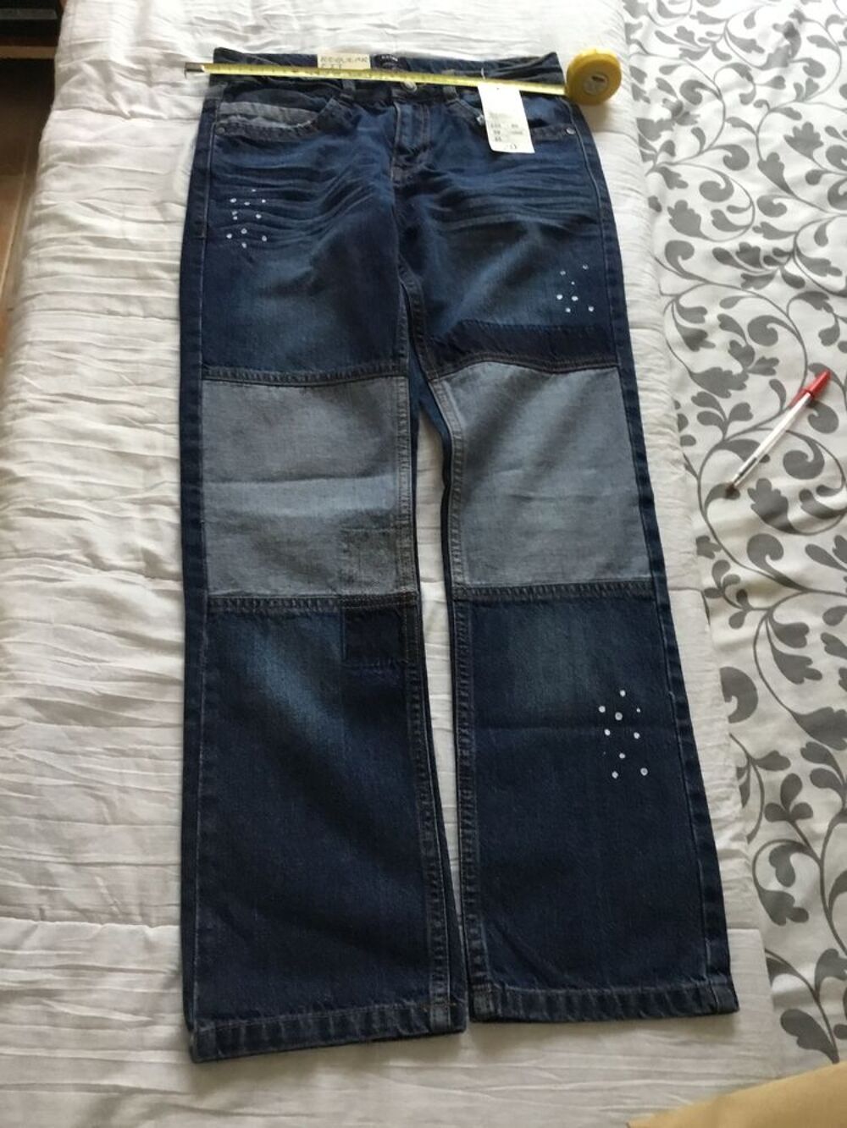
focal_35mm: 31
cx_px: 424
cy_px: 564
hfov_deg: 45.4
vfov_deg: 58.3
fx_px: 1011
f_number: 2.4
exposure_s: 1/20
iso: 200
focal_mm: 3.3
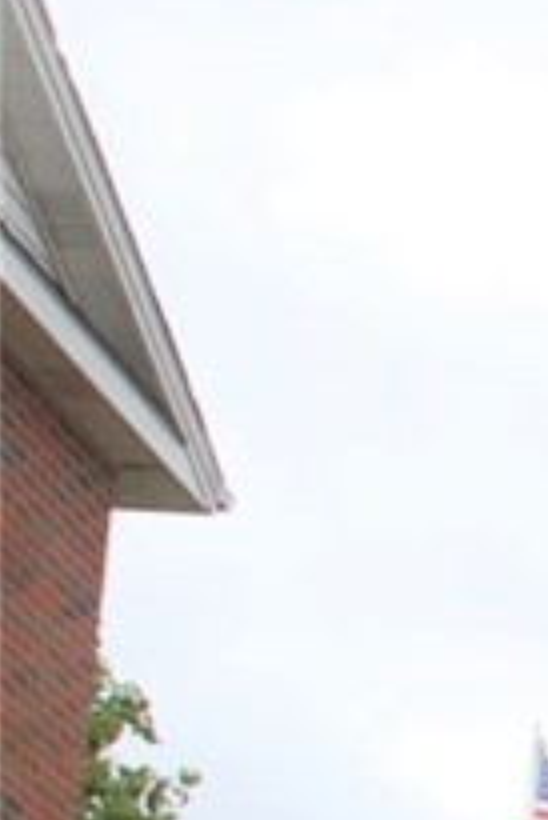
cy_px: 1292
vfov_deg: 12.2
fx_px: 3624
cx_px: 2170
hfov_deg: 6.8
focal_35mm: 159
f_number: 7.1
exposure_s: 1/200
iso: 200
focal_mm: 20
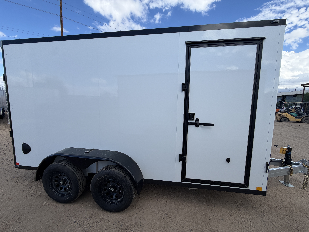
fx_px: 125
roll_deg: -1.7
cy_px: 116
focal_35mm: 14
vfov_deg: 85.7
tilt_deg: -4.8
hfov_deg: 102.1
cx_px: 154
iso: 25
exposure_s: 1/770
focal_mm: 2.22
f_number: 2.2
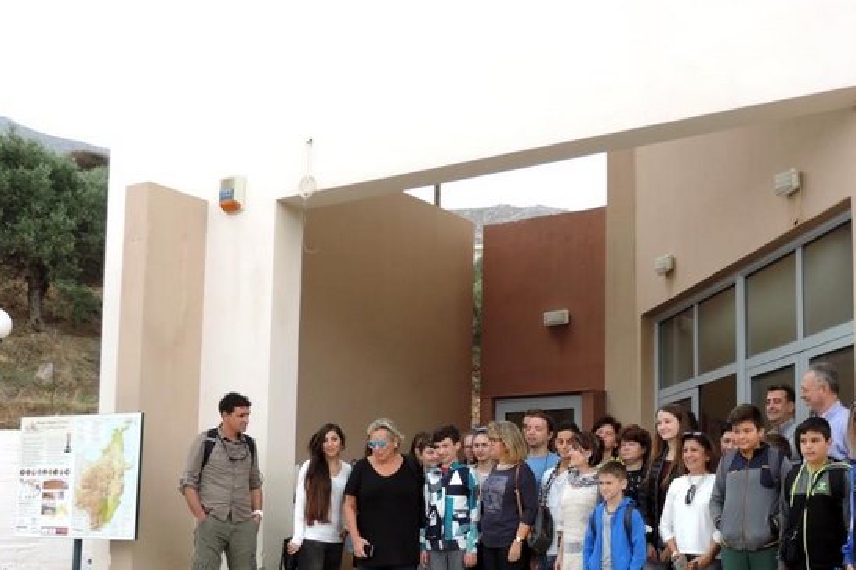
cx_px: 525
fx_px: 1141
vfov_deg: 27.7
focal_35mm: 48
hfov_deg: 40.9
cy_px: 418
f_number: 3.3
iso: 110
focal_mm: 6.2
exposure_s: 1/250
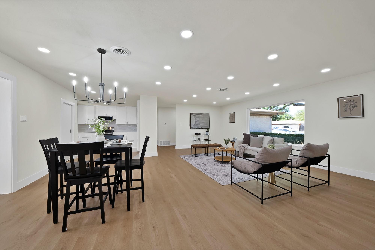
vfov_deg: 90.1
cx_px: 188
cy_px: 125
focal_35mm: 12
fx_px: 125
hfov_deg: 112.6
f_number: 9
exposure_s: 1/15
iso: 640
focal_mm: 12
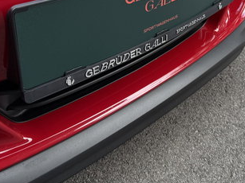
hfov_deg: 31.9
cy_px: 7
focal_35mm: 60
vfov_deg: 23.5
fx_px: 424
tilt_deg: -24.0
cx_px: 164
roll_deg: -1.1
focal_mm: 6.76
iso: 80
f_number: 1.78
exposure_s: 1/689
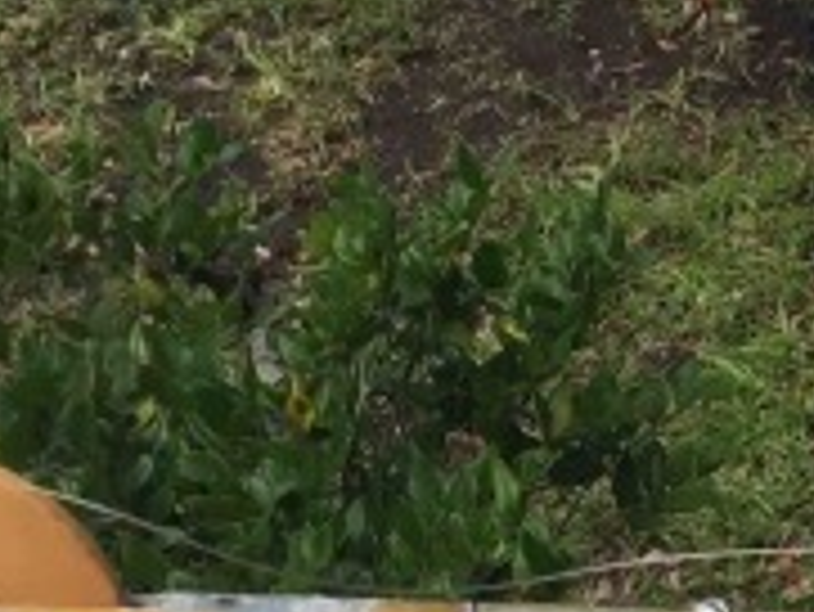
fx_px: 3012
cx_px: 1493
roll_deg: +5.1
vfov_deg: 11.4
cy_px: 662
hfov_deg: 13.7
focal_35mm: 128
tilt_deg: -38.7
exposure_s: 1/1364
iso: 32
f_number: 2.2
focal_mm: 4.15
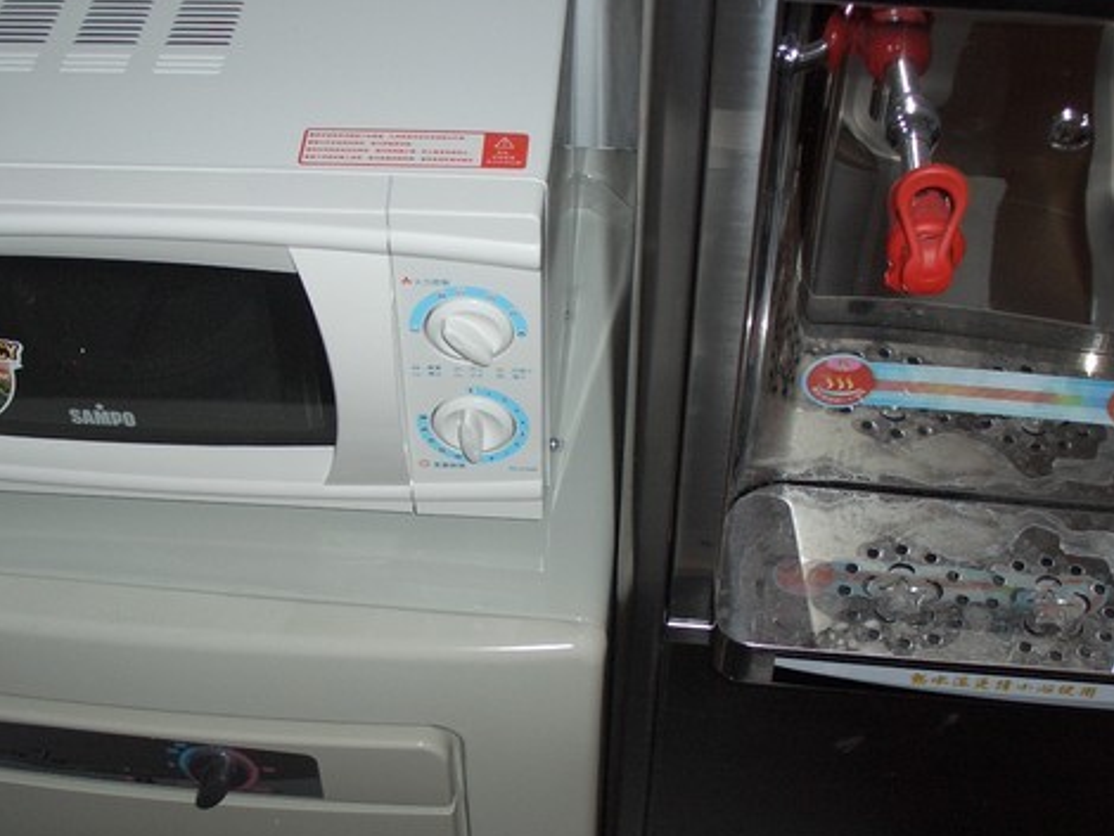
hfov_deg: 38.8
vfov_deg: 29.7
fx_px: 1578
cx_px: 474
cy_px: 471
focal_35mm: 49
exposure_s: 1/60
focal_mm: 7.81
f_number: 2.9
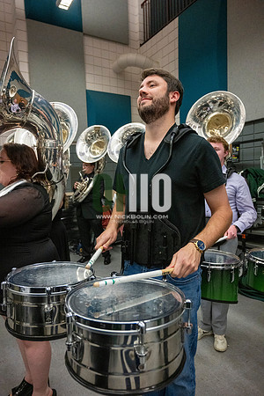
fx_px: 264
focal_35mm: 24
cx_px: 132
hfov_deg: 53.1
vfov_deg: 73.7
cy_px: 198
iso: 10000
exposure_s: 1/500
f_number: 4
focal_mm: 24
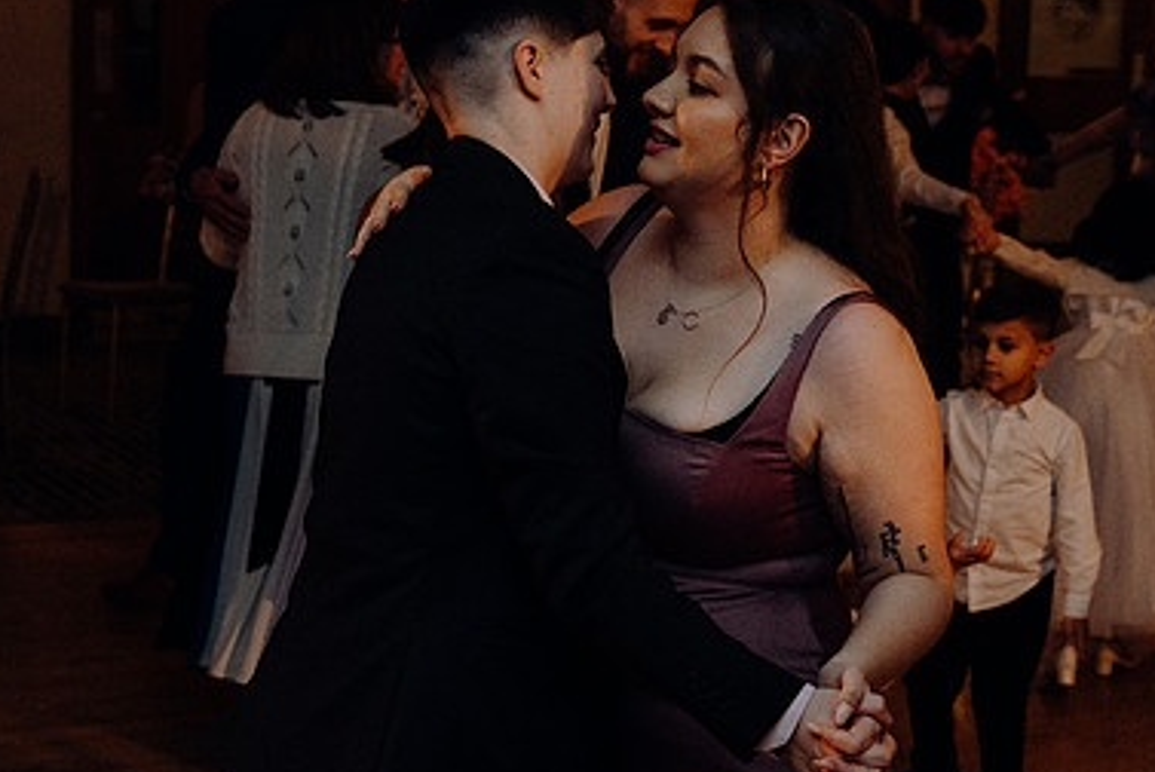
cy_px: 332
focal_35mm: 83
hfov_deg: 24.4
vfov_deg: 16.5
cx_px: 732
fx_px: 2665
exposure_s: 1/200
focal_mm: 36
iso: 2500
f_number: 3.5
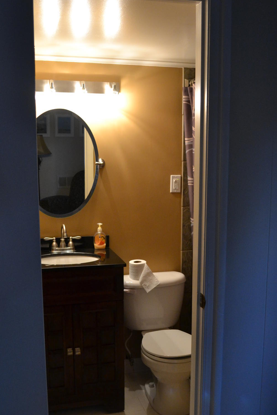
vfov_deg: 48.3
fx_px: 462
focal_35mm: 40
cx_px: 142
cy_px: 235
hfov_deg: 33.4
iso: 1000
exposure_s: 1/60
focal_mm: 20
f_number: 3.8
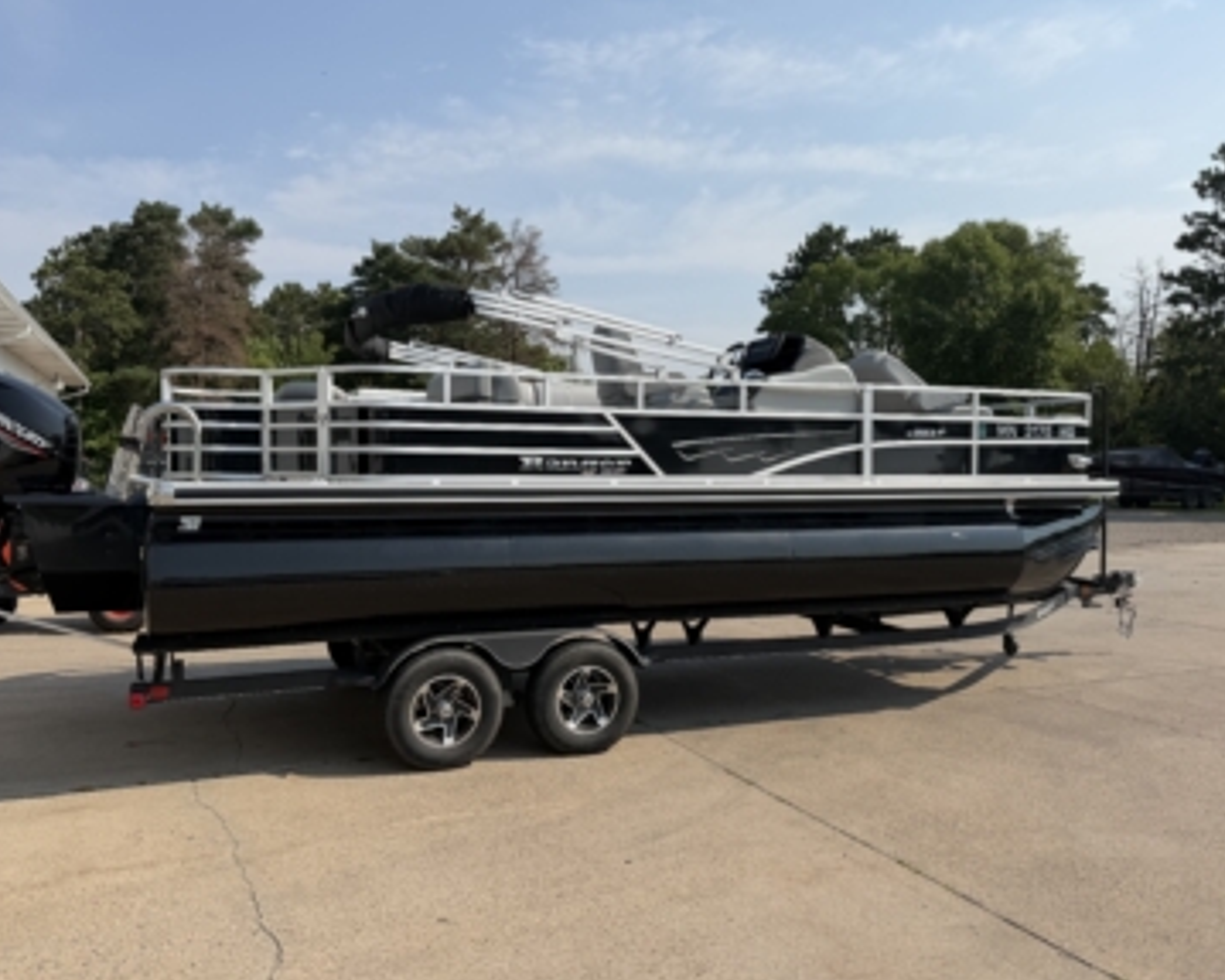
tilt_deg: -1.6
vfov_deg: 54.9
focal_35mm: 26
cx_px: 560
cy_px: 493
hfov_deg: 65.9
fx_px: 942
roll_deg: +1.9
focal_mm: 6.76
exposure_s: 1/5714
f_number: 1.78
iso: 80
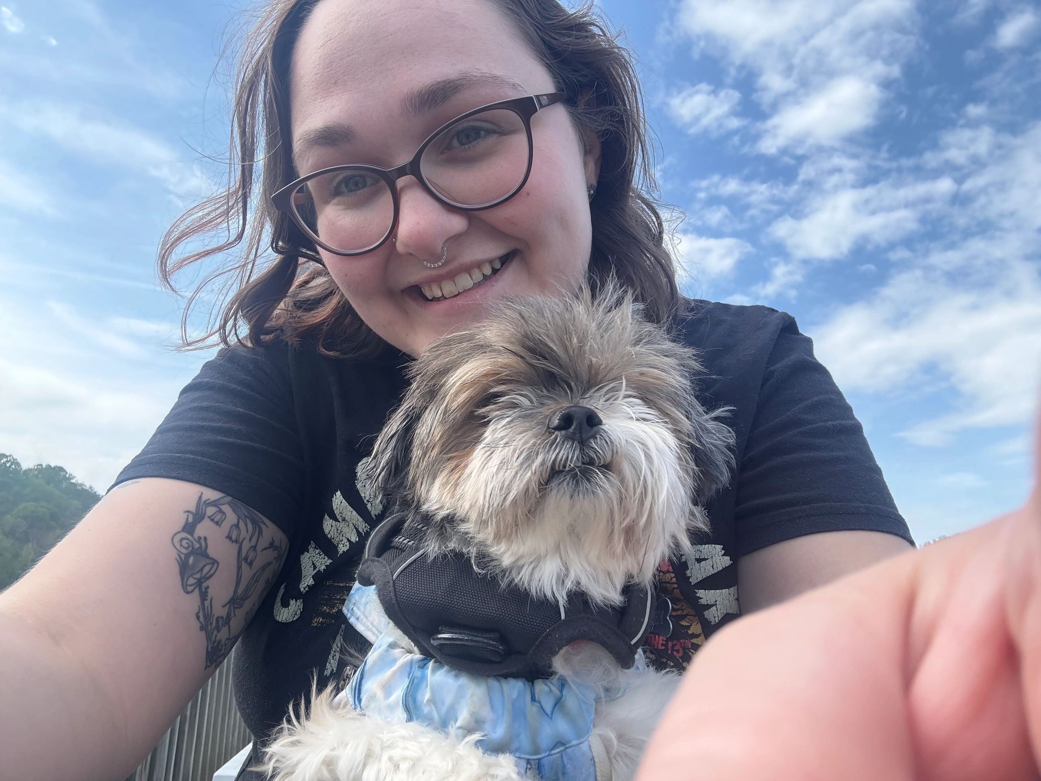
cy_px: 390
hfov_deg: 73.9
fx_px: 692
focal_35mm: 23
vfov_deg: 58.9
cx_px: 520
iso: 40
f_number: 1.9
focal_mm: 2.69
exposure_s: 1/614
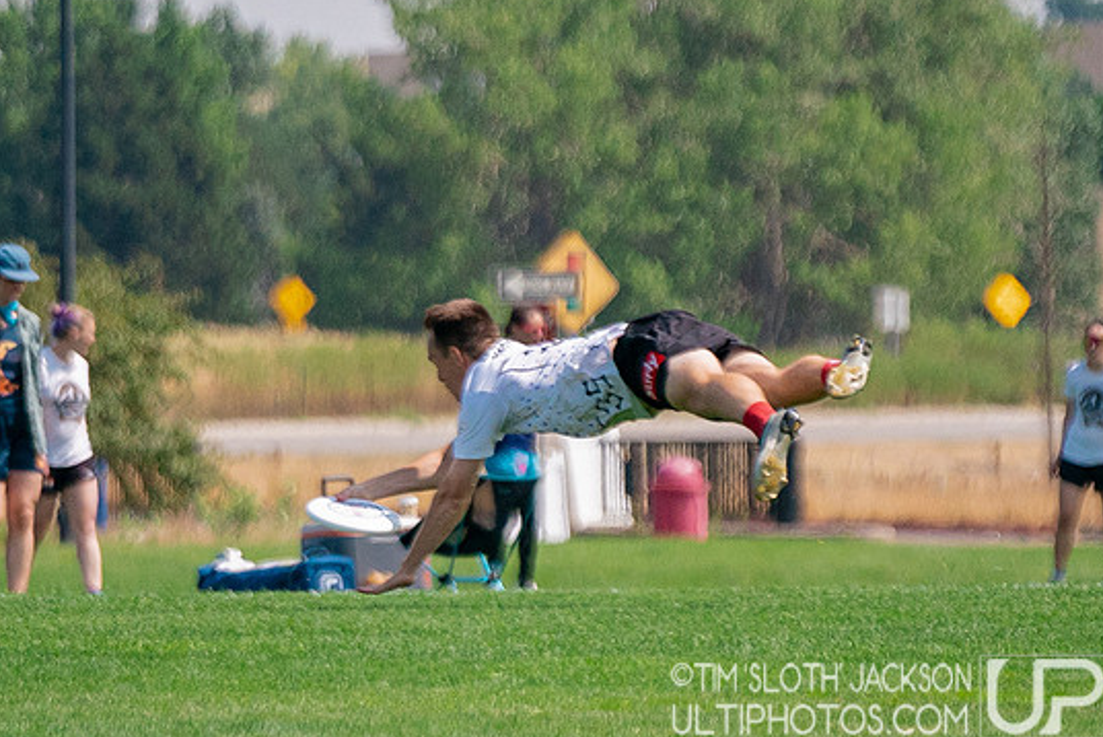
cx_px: 684
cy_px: 518
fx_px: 20569
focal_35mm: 671
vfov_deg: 2.1
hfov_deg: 3.1
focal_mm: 200
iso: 640
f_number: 2.8
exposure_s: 1/12800
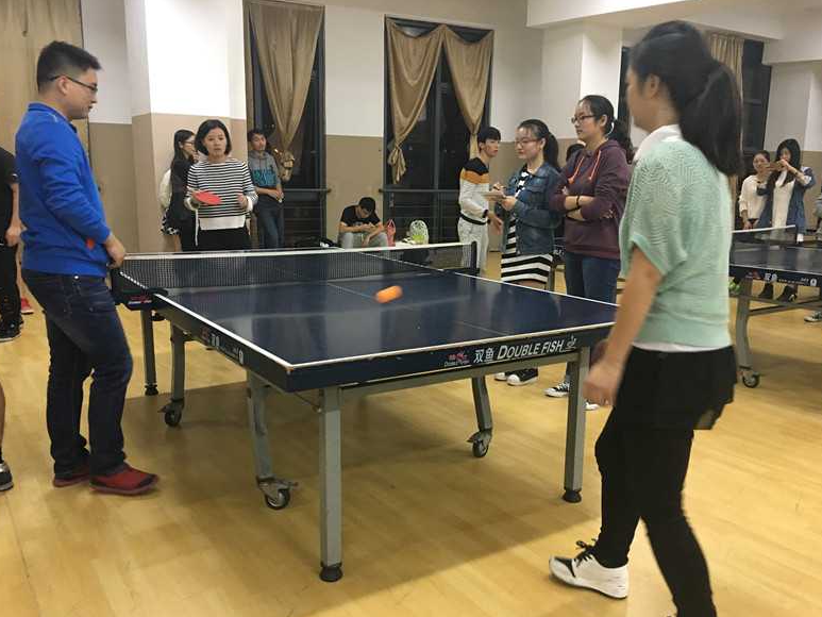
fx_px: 712
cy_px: 316
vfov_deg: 46.8
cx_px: 413
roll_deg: -0.9
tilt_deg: -10.3
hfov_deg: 60.0
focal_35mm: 30
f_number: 2.2
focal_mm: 4.15
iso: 200
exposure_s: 1/20
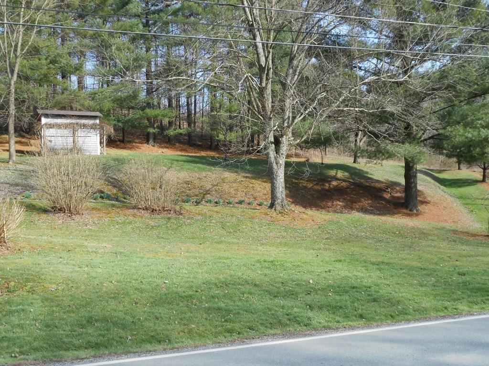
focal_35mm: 38
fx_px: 537
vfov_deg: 37.7
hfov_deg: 49.0
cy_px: 183
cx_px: 244
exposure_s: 1/200
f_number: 4.2
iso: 80
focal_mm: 6.8
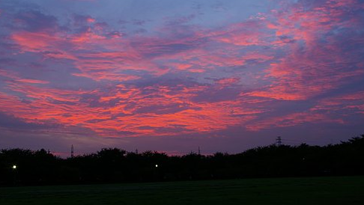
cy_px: 86
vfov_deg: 27.7
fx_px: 415
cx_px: 175
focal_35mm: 43
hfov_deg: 47.3
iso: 400
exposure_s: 1/8
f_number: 13
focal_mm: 26
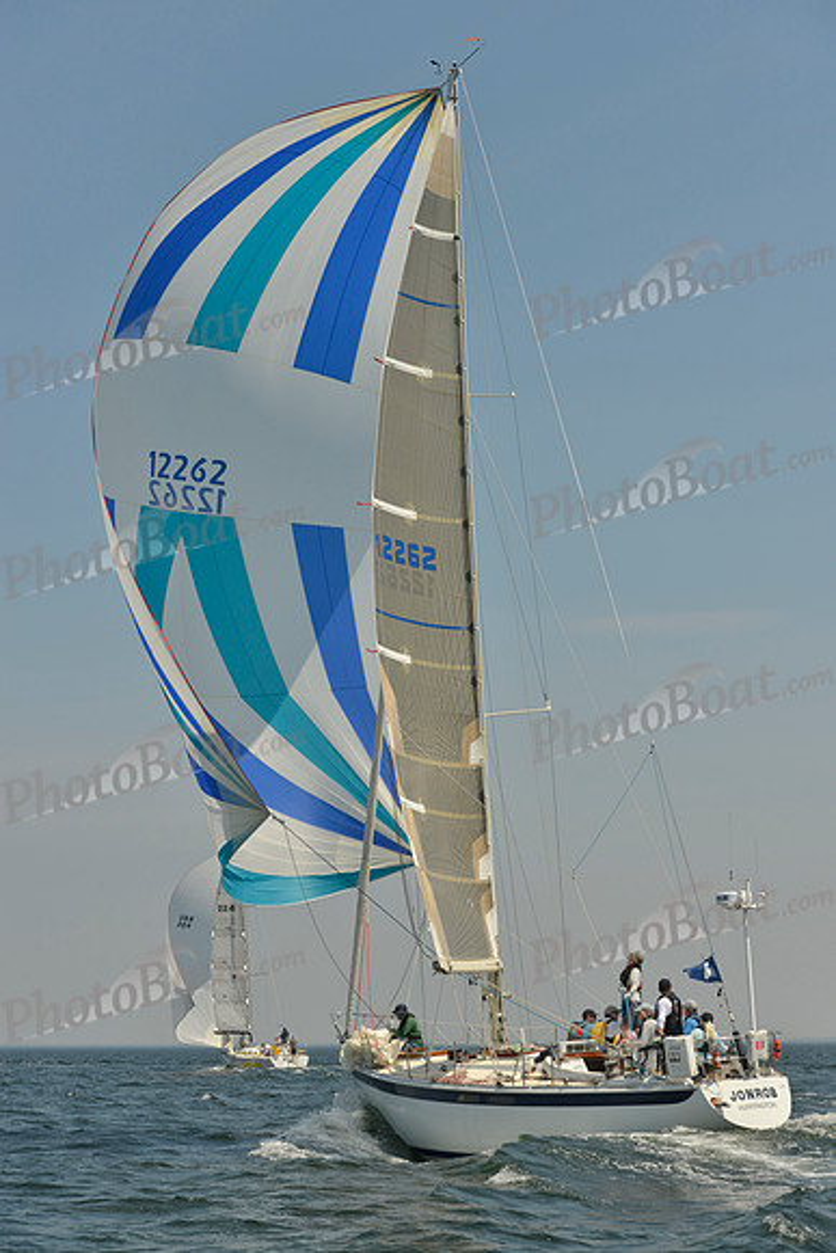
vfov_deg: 28.8
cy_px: 626
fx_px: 2437
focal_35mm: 70
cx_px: 418
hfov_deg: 19.5
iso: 200
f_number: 8
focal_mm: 70
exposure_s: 1/1250
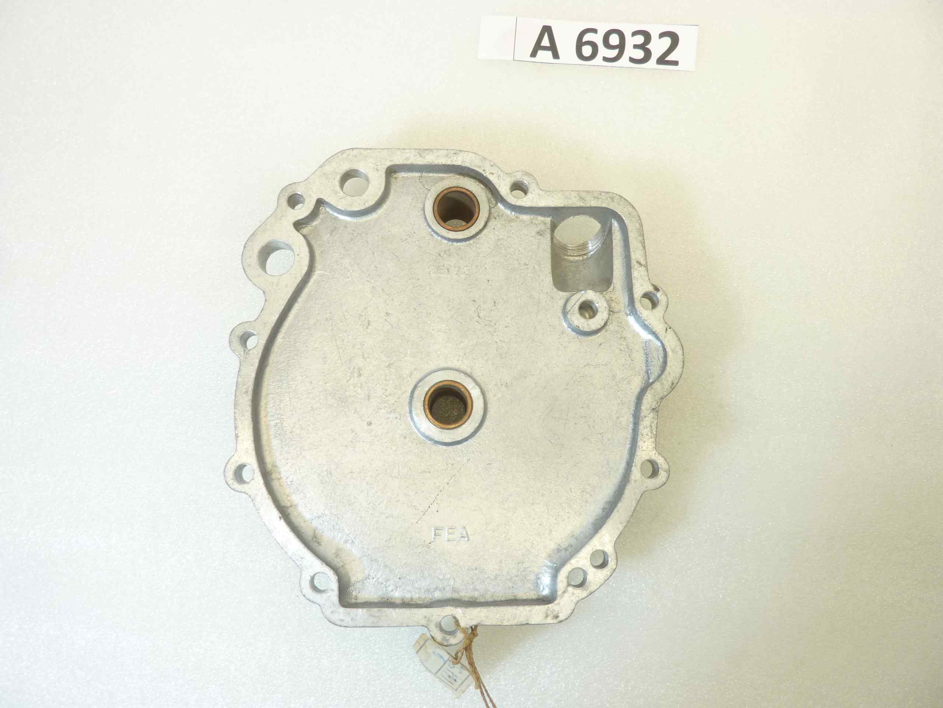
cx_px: 472
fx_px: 681
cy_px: 354
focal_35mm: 25
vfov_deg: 54.9
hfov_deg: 69.4
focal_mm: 4.1
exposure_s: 1/25
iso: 80
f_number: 3.3
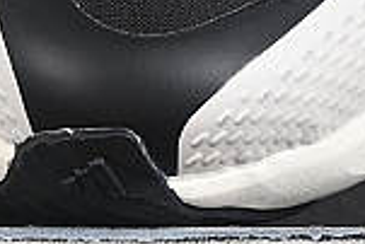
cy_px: -316
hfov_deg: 3.8
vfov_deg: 2.6
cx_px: -155
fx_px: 5429
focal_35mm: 535
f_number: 6.3
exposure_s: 1/60
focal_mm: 50
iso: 160
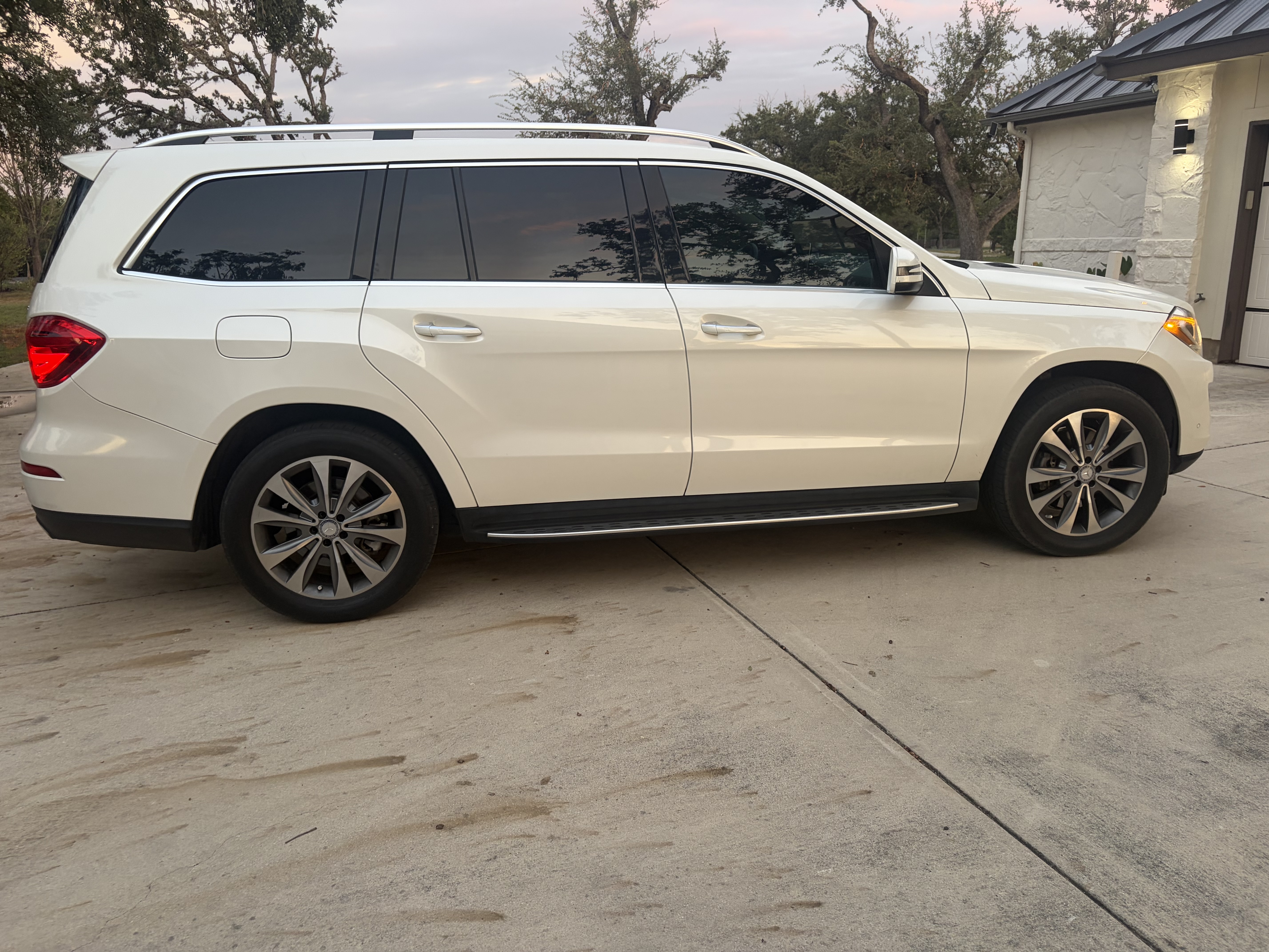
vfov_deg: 53.1
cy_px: 476
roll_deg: +0.2
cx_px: 634
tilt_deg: -13.2
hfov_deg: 67.3
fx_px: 953
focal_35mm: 26
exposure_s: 1/63
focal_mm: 5.96
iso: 100
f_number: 1.6
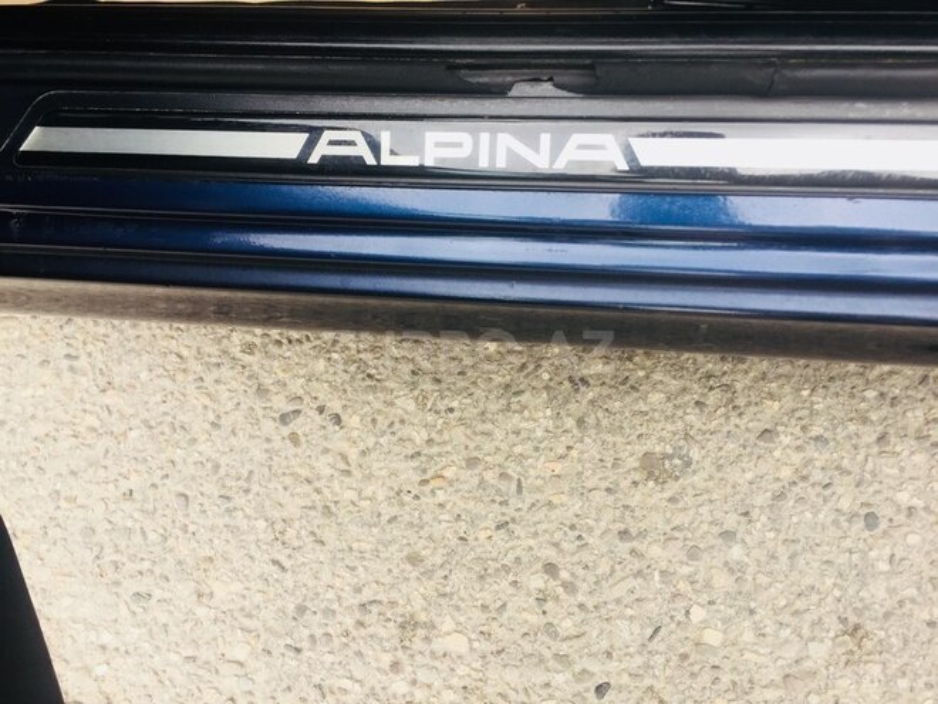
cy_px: 352
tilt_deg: -75.7
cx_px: 469
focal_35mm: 29
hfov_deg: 61.7
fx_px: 786
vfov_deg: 48.2
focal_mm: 4.15
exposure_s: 1/100
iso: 32
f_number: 2.2
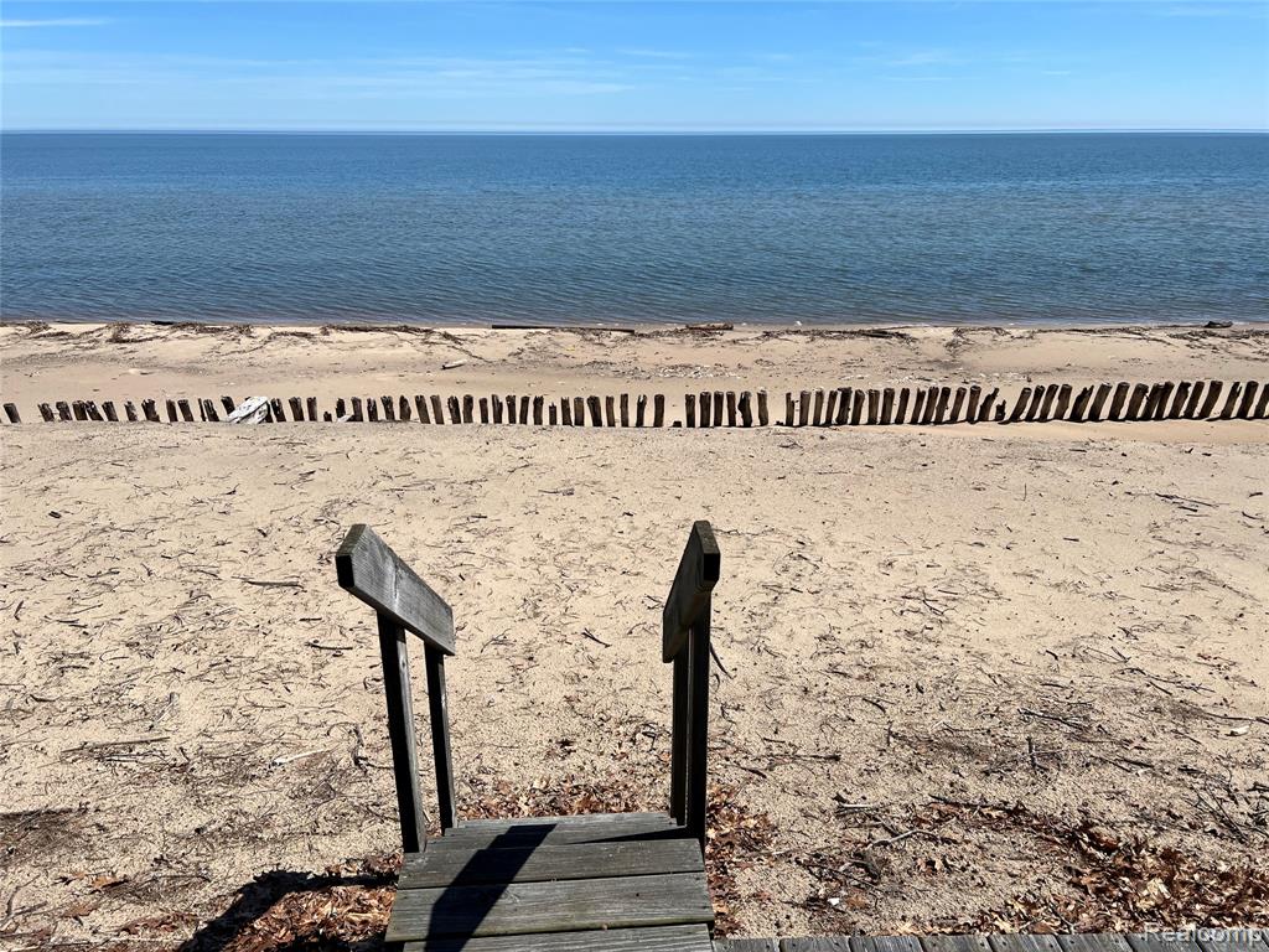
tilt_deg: -19.8
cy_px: 476
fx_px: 953
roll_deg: +0.6
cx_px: 634
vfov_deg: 53.1
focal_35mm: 26
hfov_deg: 67.3
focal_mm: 5.7
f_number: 1.5
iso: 50
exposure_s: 1/6993
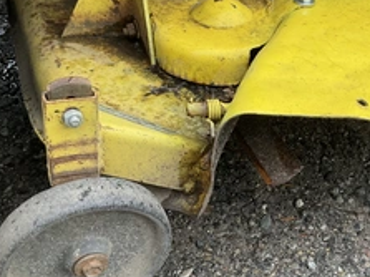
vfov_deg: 28.0
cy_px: 131
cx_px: 267
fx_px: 556
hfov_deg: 36.2
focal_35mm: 52
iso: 40
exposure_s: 1/122
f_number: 1.8
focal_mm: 3
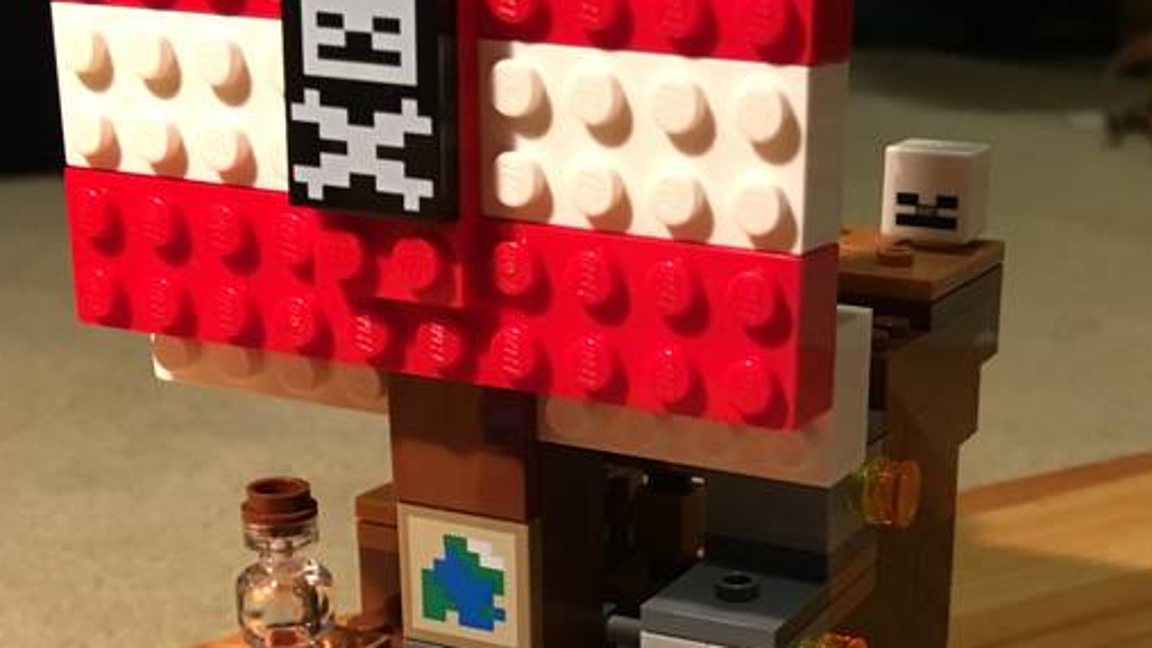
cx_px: 859
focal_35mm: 56
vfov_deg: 21.2
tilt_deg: -21.3
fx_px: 1711
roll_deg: -2.4
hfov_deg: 36.4
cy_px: 536
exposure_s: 1/33
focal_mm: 4.15
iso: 160
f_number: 2.2
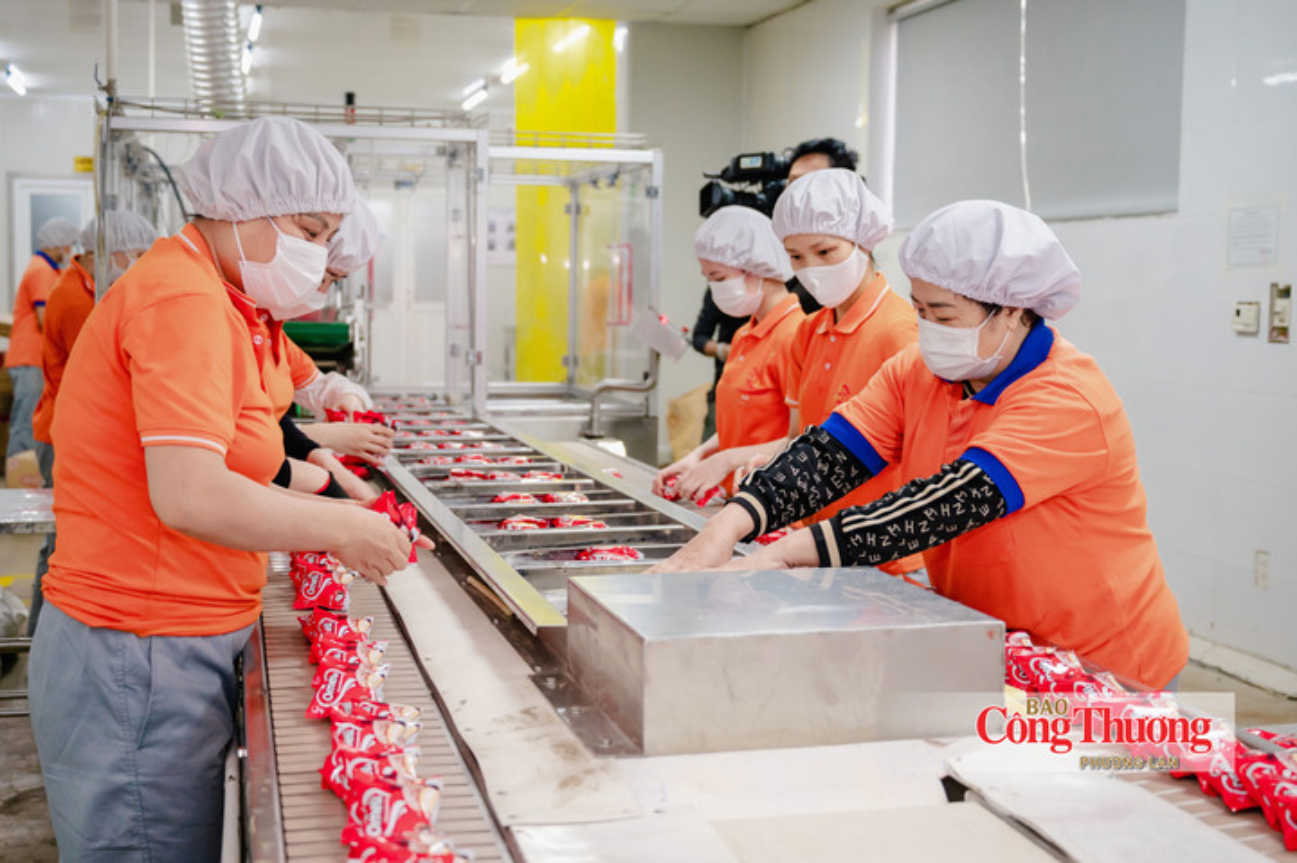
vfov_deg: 29.2
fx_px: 1656
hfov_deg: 42.8
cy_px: 432
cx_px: 648
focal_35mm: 46
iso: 2500
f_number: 4
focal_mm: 46
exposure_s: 1/200
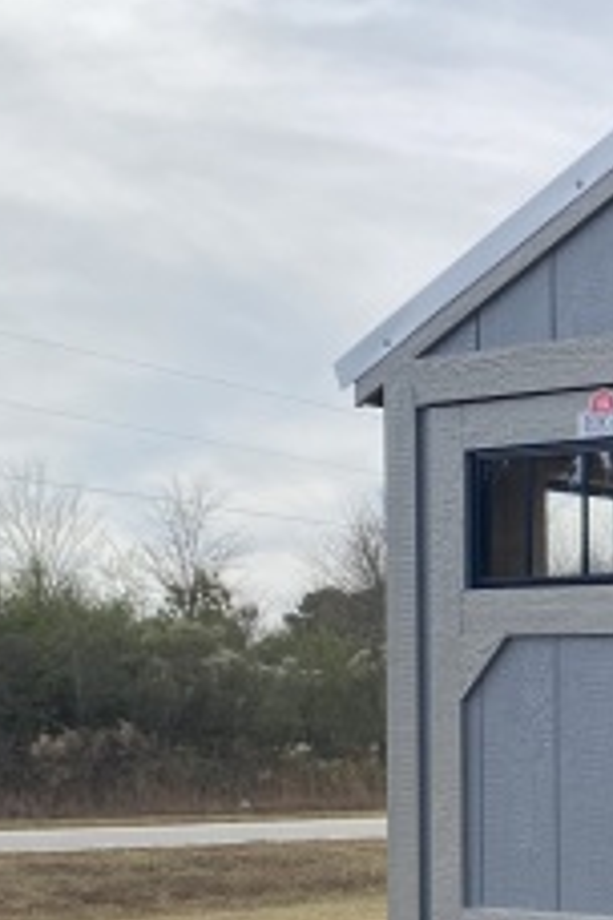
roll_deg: -0.9
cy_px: 811
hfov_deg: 15.8
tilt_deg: -0.6
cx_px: 1032
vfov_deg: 25.9
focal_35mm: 76
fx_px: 1941
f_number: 1.8
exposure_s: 1/1653
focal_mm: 4.25
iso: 32
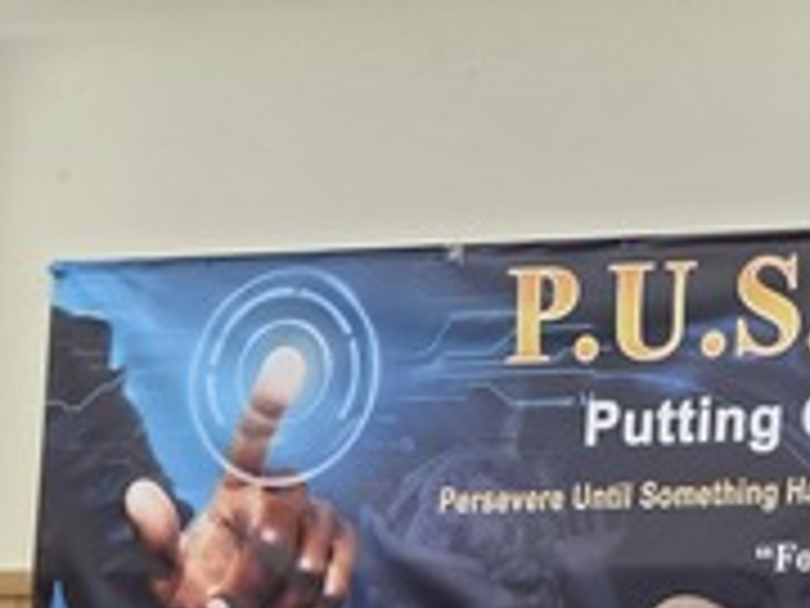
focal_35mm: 287
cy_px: 622
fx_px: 6716
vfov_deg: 5.2
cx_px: 814
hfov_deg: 6.9
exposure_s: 1/120
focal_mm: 18.6
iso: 64
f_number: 3.4
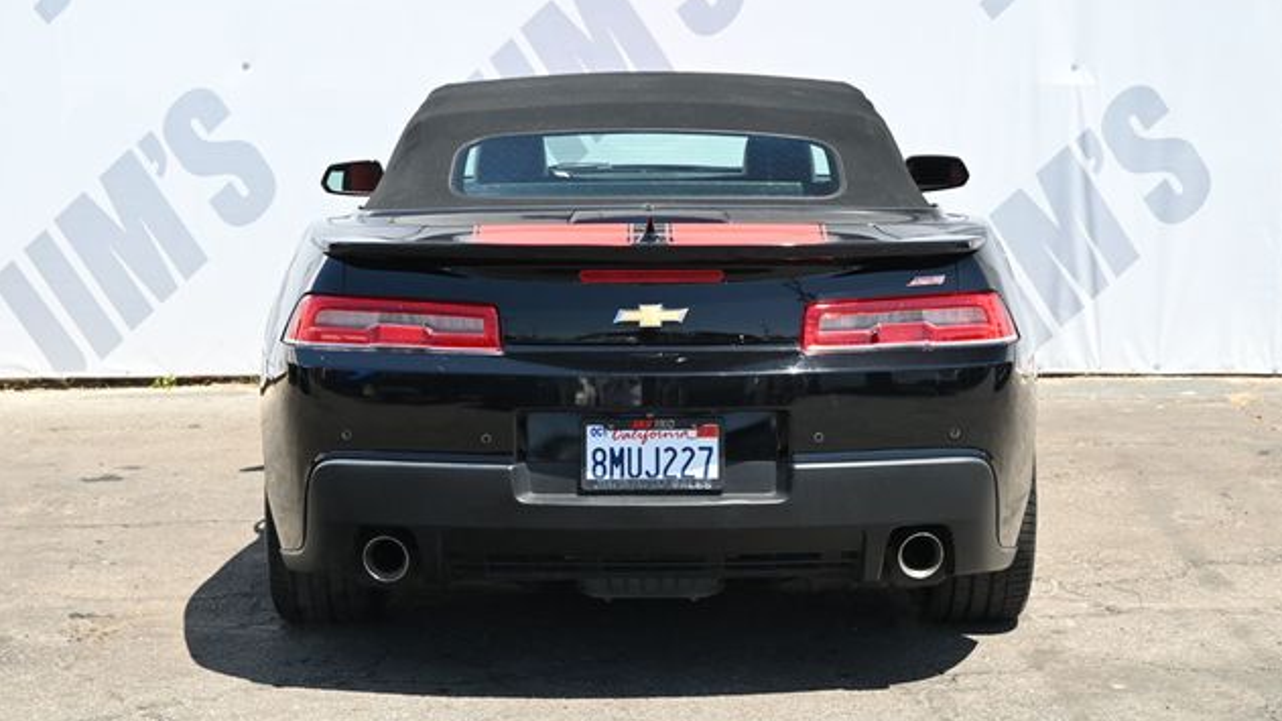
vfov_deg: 17.6
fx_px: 2330
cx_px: 646
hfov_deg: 30.8
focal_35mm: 69
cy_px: 313
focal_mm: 43
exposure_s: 1/250
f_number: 6
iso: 360
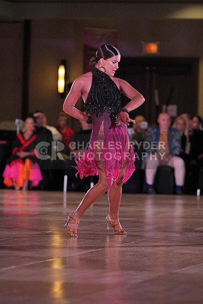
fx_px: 1691
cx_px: 102
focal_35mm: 200
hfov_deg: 6.9
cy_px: 152
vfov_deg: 10.3
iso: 2000
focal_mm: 200
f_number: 4
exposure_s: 1/500
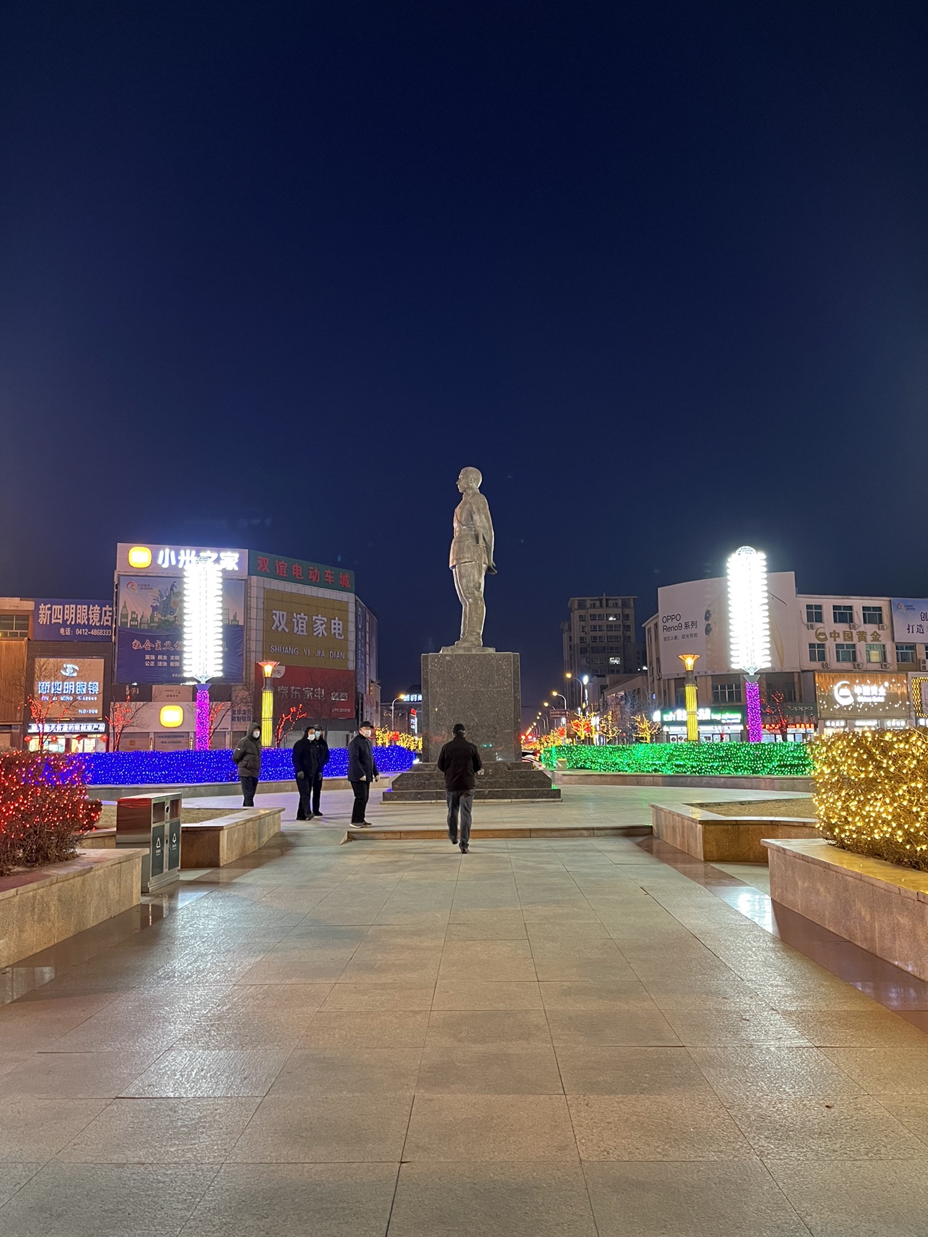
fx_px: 929
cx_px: 464
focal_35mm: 26
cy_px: 618
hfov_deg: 53.1
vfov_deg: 67.3
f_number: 1.6
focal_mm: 5.1
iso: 400
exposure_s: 1/33
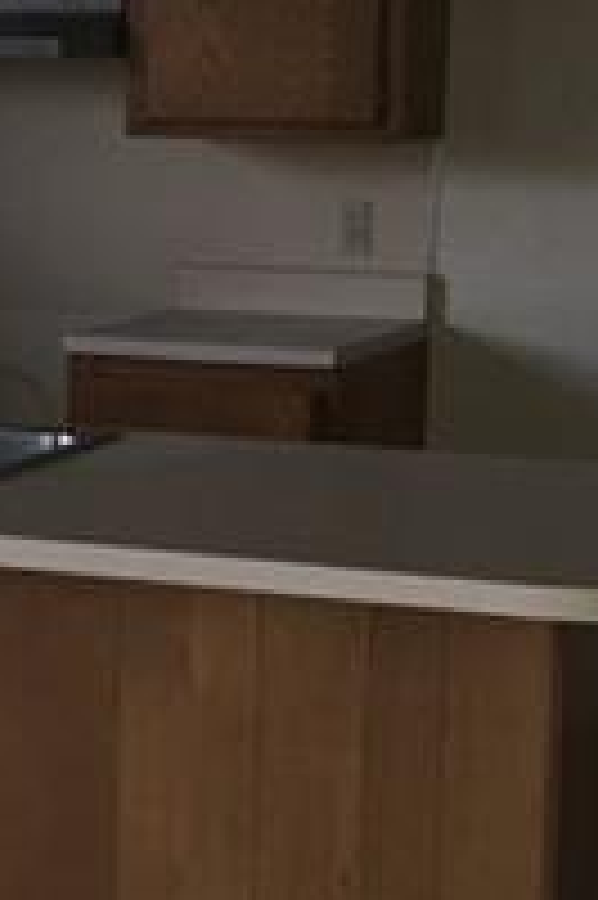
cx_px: -49
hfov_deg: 11.6
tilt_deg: -10.1
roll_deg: +0.8
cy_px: 634
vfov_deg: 17.6
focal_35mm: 116
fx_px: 2895
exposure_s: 1/16
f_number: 2.2
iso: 100
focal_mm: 4.15
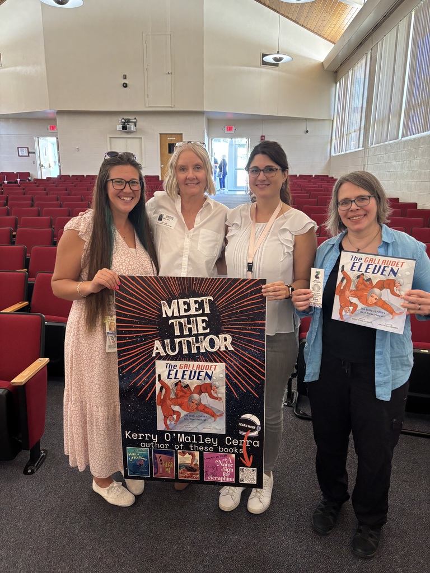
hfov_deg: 53.1
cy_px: 286
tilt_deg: -13.8
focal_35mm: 26
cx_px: 215
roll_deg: -1.0
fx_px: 431
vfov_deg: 67.3
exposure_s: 1/40
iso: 400
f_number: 1.6
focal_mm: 5.96
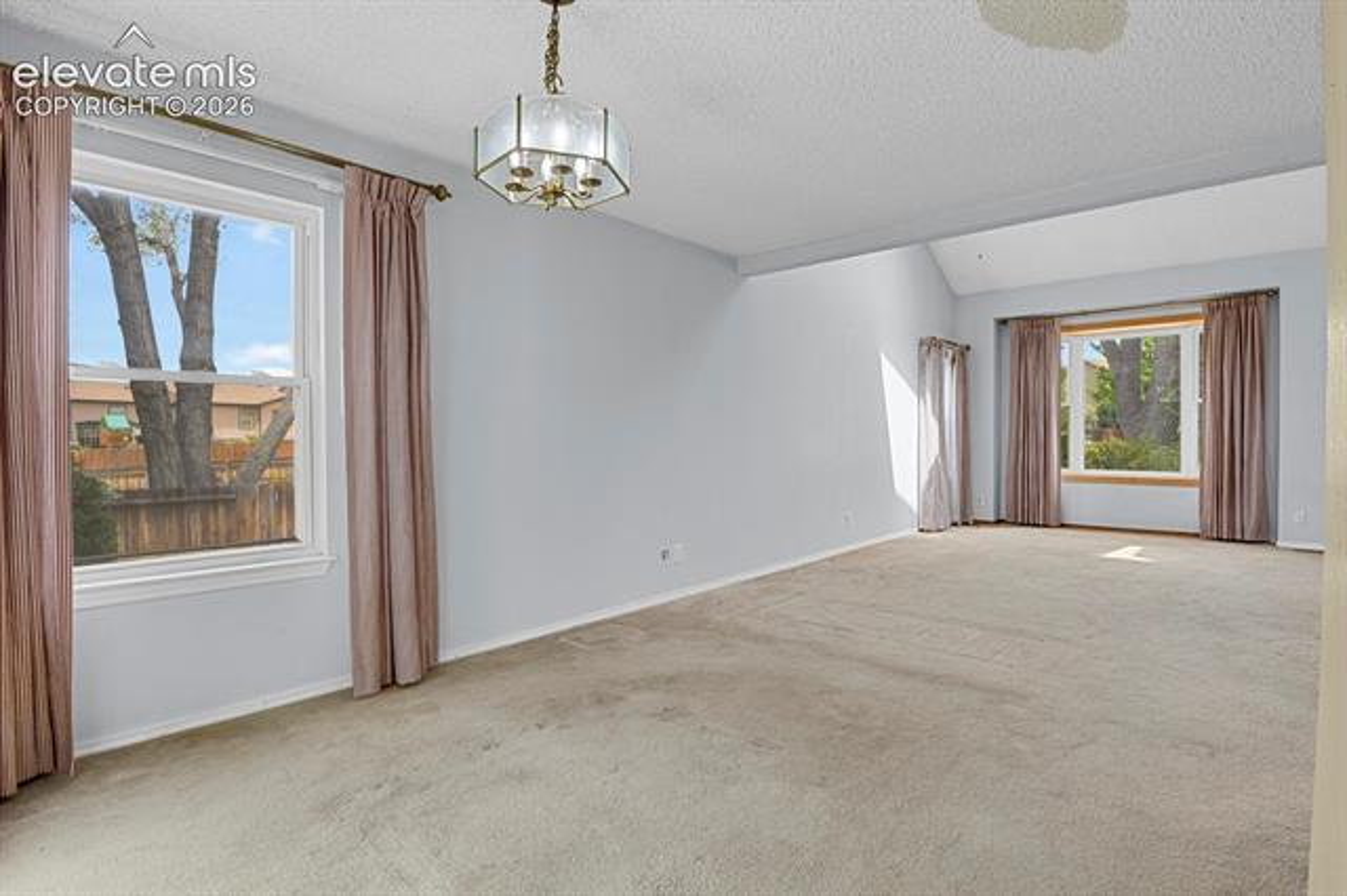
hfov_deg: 93.3
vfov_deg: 70.4
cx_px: 674
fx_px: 636
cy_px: 448
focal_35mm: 17
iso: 250
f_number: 8
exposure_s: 1/1.67
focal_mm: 17
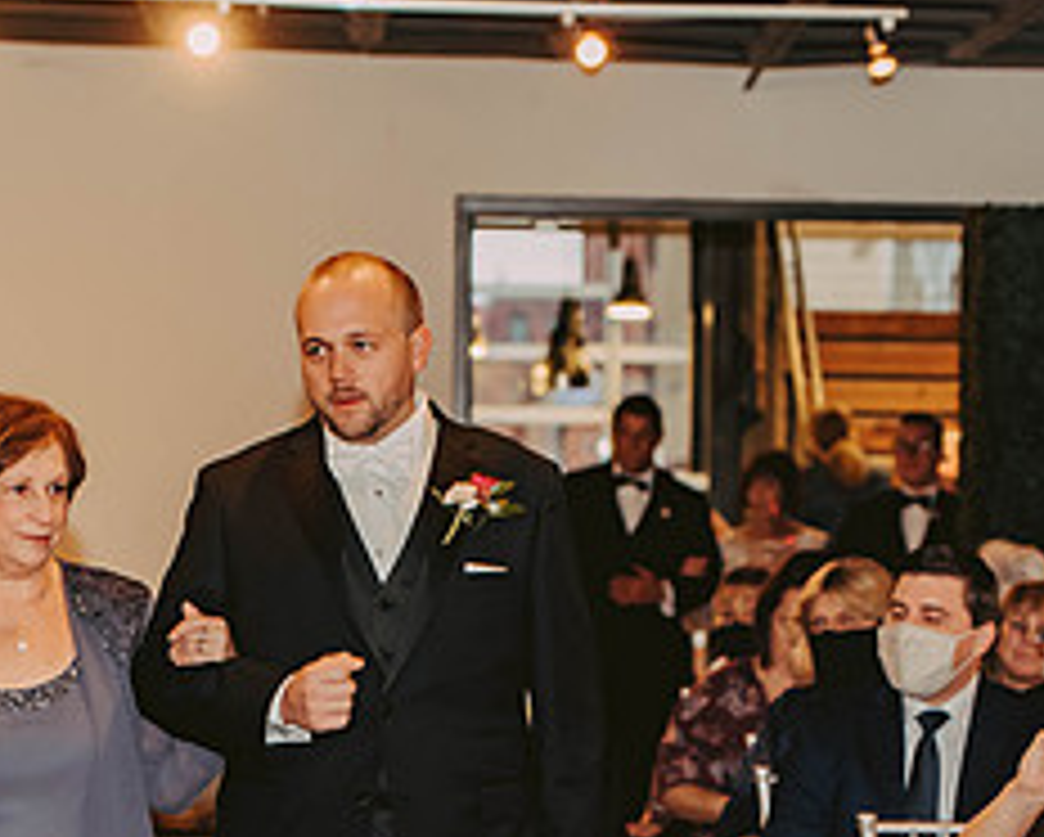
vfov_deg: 9.4
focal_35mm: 164
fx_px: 5072
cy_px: 839
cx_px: 346
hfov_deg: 11.7
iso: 500
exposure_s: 1/60
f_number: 3.2
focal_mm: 70
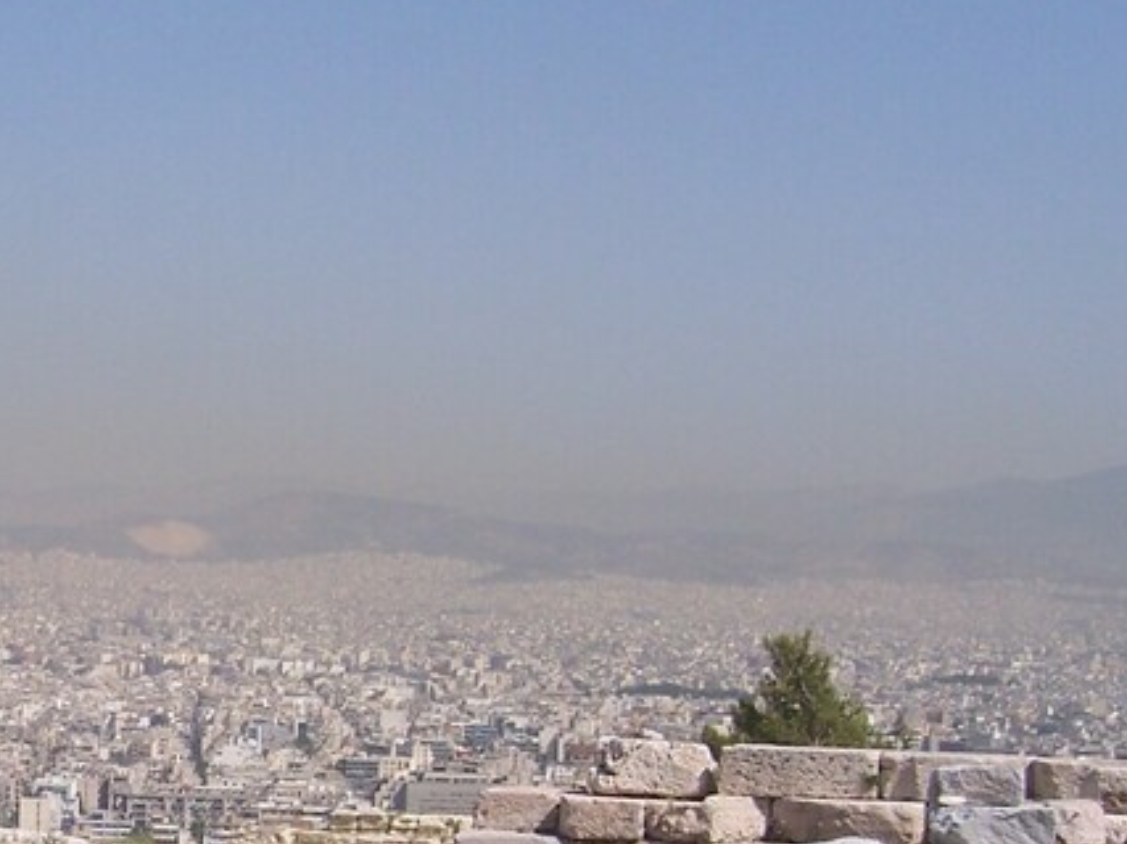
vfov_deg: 16.3
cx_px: -38
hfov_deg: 20.9
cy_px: 683
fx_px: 2929
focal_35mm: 90
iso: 80
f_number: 4.5
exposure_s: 1/800
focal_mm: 6.2
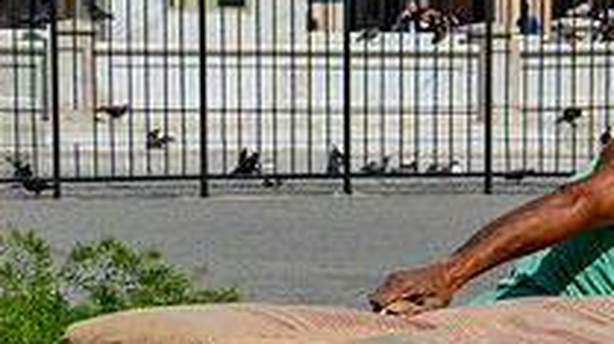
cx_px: 551
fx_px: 4375
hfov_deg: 8.0
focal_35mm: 269
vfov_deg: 4.5
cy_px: 471
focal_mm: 70
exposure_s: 1/400
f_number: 10
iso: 100
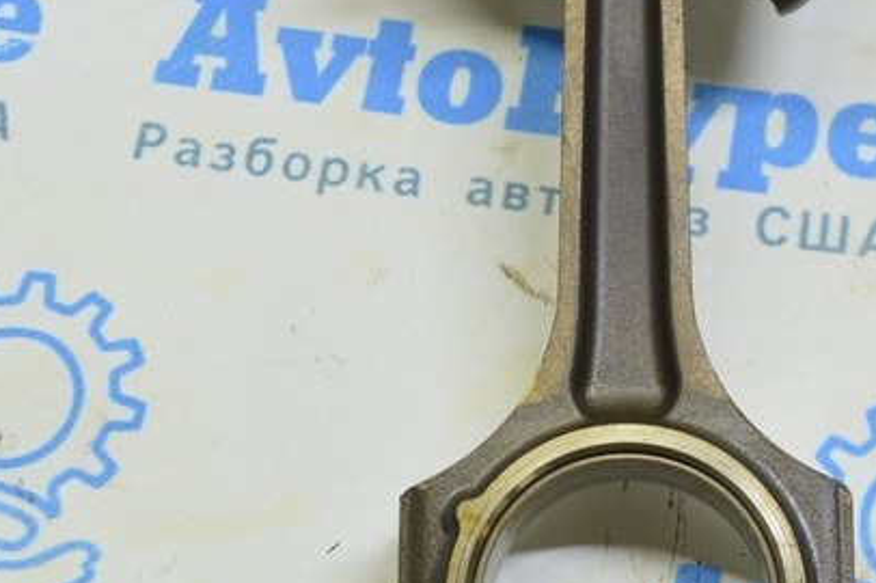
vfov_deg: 12.9
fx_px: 2577
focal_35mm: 106
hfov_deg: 19.2
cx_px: 643
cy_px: 226
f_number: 5.6
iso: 400
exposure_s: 1/20
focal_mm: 28
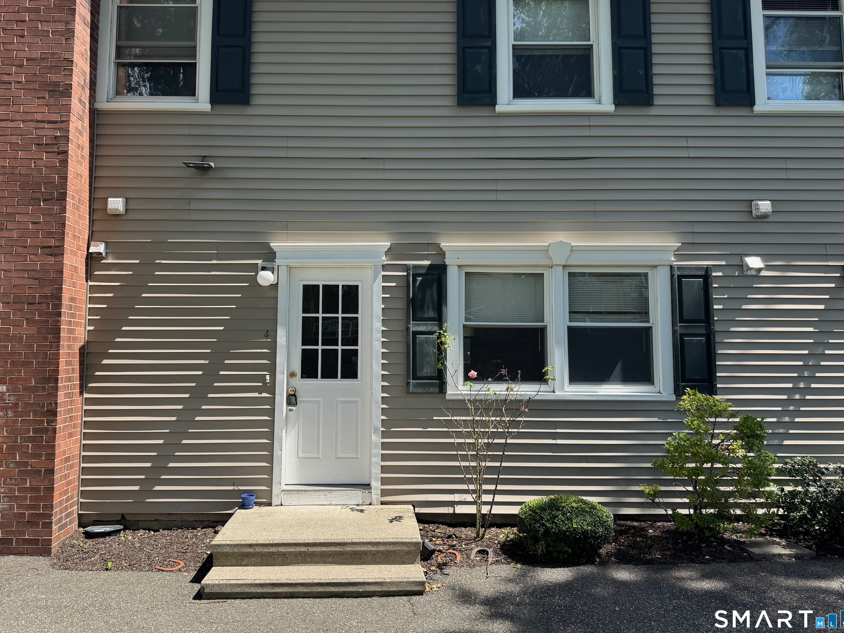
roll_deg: -0.5
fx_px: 658
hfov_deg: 65.2
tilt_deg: +4.8
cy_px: 279
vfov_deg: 51.2
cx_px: 381
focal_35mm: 27
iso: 80
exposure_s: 1/1524
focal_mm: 6.76
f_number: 1.78
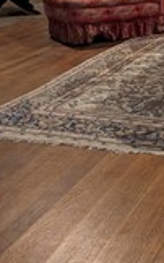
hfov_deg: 18.9
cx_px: 222
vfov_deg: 32.5
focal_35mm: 63
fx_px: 451
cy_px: 144
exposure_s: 1/50.2
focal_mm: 6.81
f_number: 1.85
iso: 2938
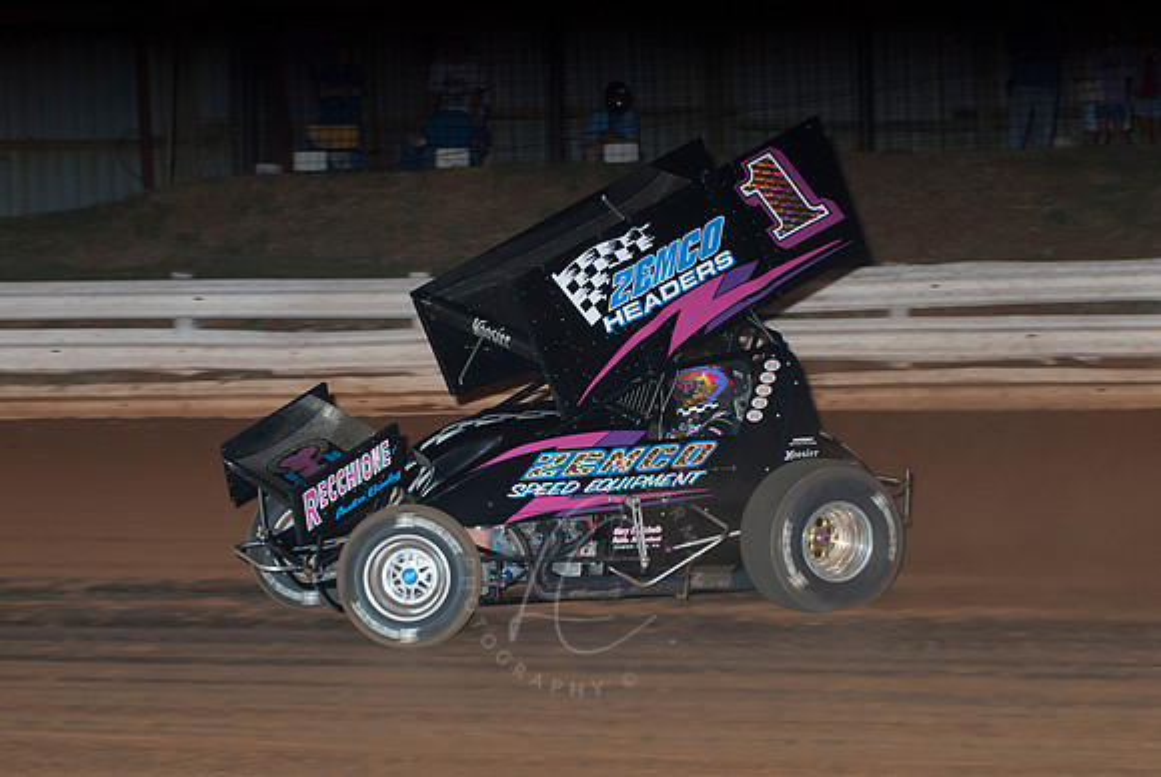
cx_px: 580
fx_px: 3874
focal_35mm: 120
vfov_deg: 11.4
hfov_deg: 17.0
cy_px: 388
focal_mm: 80
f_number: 4
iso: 200
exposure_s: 1/400
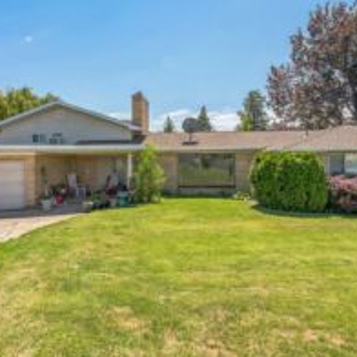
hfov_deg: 60.9
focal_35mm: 26
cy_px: 185
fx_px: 303
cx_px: 164
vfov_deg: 60.9
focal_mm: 15
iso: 200
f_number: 8
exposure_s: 1/320
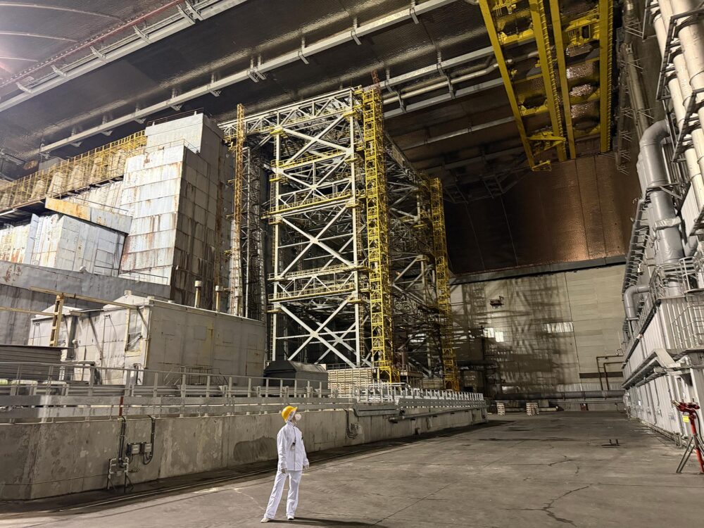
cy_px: 264
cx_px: 352
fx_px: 488
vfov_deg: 56.8
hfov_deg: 71.6
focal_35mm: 24
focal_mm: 6.76
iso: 800
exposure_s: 1/33
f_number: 1.78
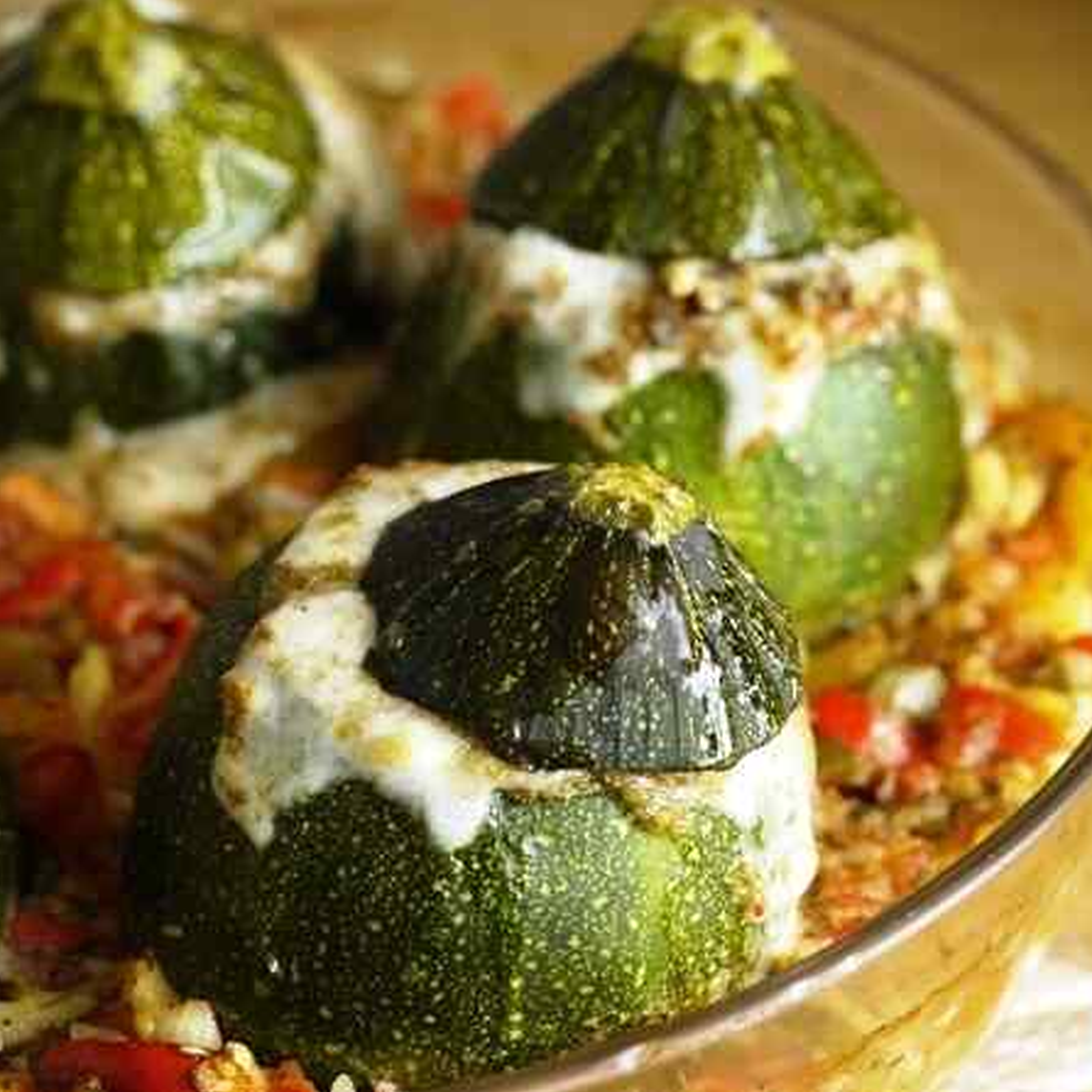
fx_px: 3819
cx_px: 558
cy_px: 544
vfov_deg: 16.3
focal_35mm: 107
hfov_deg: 16.3
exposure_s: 1/60
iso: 160
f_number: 4
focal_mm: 45
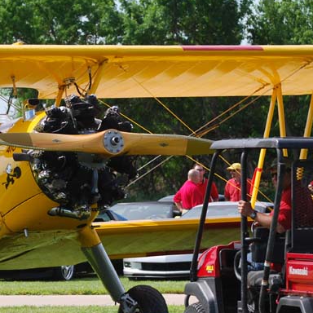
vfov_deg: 5.2
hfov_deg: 5.1
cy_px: 140
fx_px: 3478
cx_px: 52
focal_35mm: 340
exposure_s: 1/500
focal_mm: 100
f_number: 5.6
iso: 160
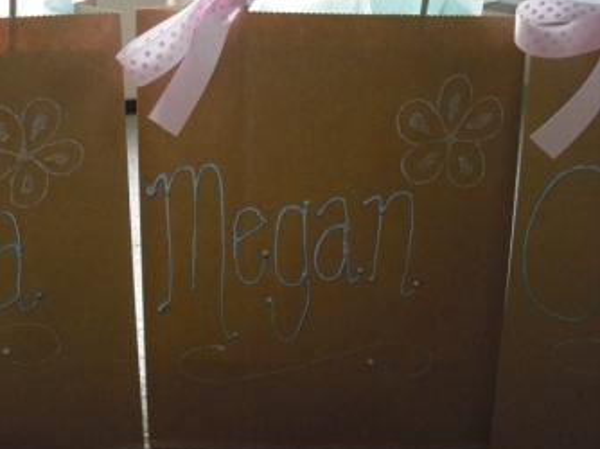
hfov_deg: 37.5
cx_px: 300
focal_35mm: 51
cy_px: 172
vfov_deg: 28.4
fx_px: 883
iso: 400
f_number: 2.8
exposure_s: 1/100
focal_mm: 6.2
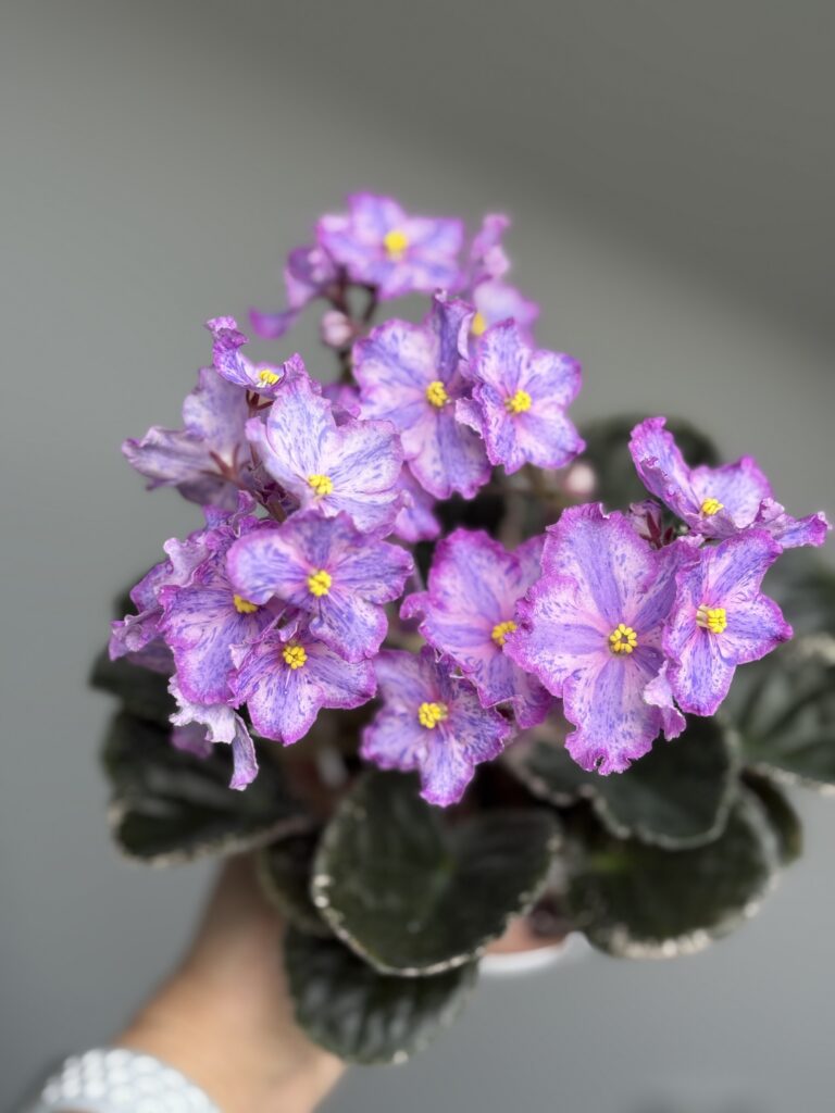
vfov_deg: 36.8
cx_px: 418
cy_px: 556
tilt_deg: -33.4
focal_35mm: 52
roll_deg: +3.8
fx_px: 1672
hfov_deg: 28.0
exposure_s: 1/350
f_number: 1.6
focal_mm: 5.96
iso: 50
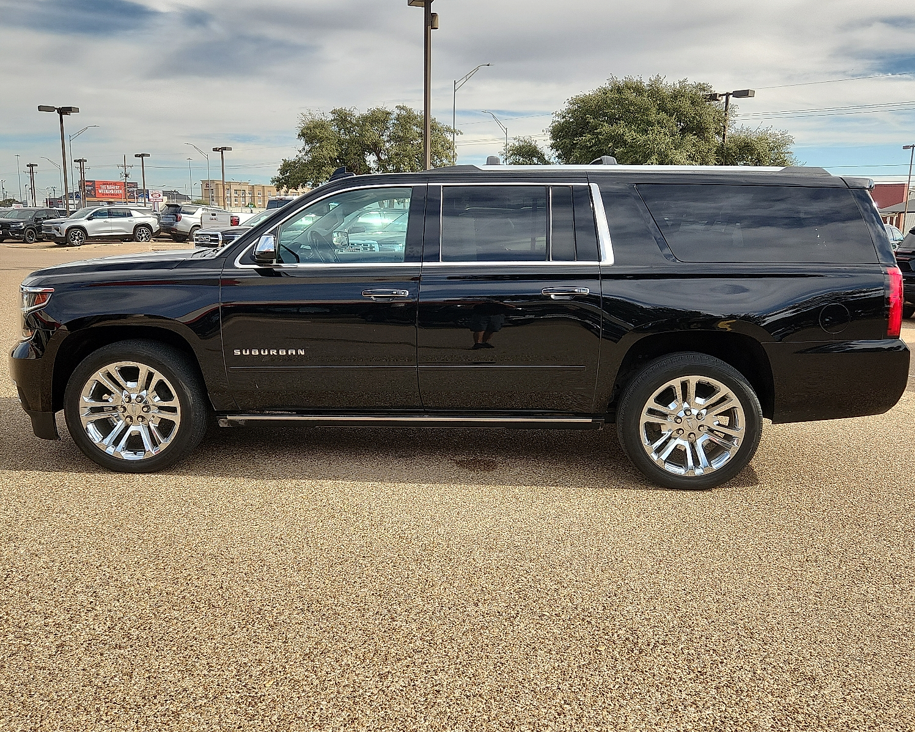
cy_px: 366
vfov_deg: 58.8
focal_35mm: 24
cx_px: 447
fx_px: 650
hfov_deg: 70.3
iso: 50
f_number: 1.8
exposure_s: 1/909
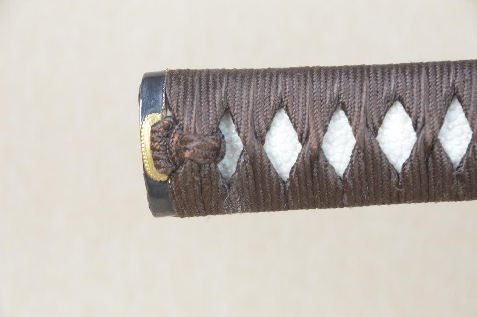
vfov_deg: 6.8
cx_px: 238
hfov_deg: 10.2
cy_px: 158
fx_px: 2681
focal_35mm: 202
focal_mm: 135
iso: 400
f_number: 11
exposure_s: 1/1.6
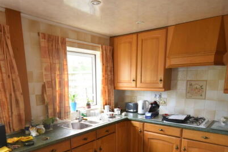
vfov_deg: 46.3
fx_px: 170
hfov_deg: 67.7
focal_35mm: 27
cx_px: 109
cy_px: 116
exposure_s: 1/60
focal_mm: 11
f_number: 4.2
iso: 640
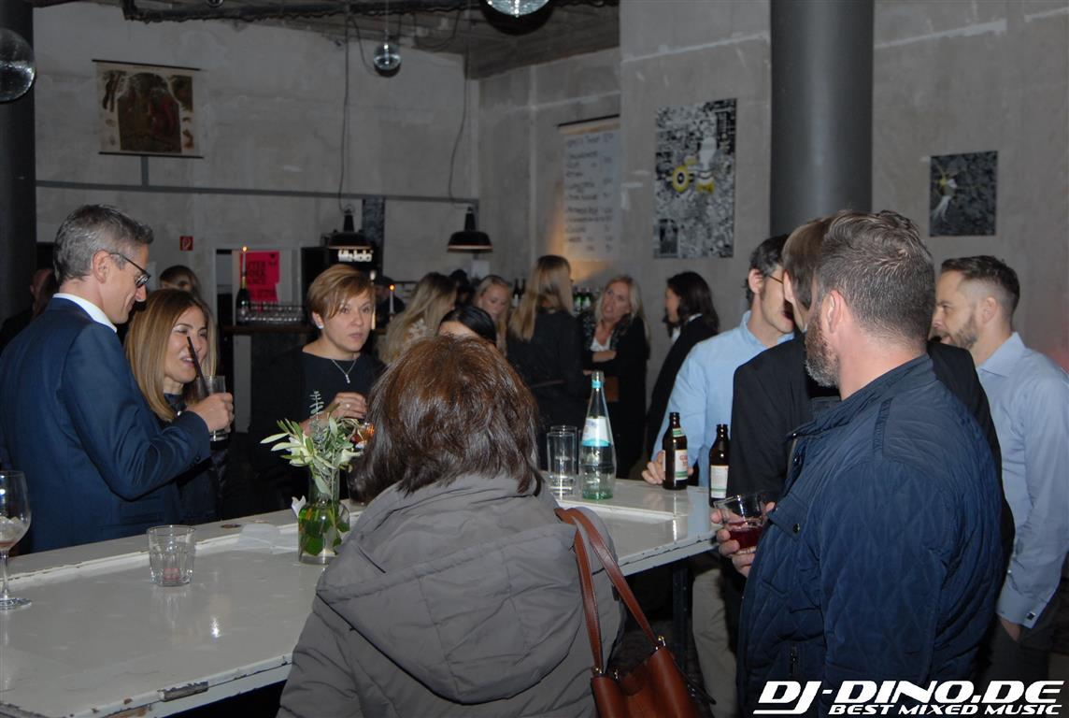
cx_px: 534
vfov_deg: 28.2
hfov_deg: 41.0
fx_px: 1428
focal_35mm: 48
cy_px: 359
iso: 400
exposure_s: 1/160
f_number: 5.6
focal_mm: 32
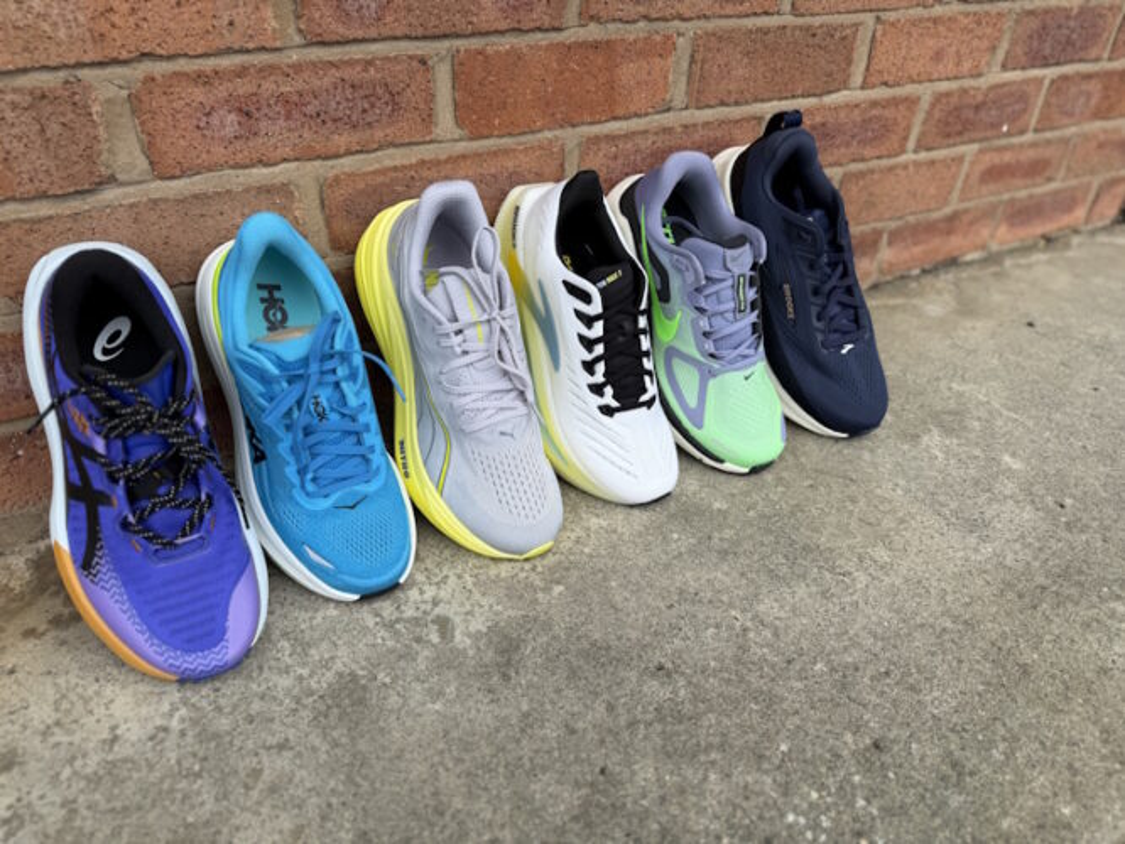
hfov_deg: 71.6
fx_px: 780
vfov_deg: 56.8
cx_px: 562
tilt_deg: -33.9
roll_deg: -1.1
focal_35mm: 24
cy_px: 422
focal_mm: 6.76
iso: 80
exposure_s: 1/1156
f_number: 1.78
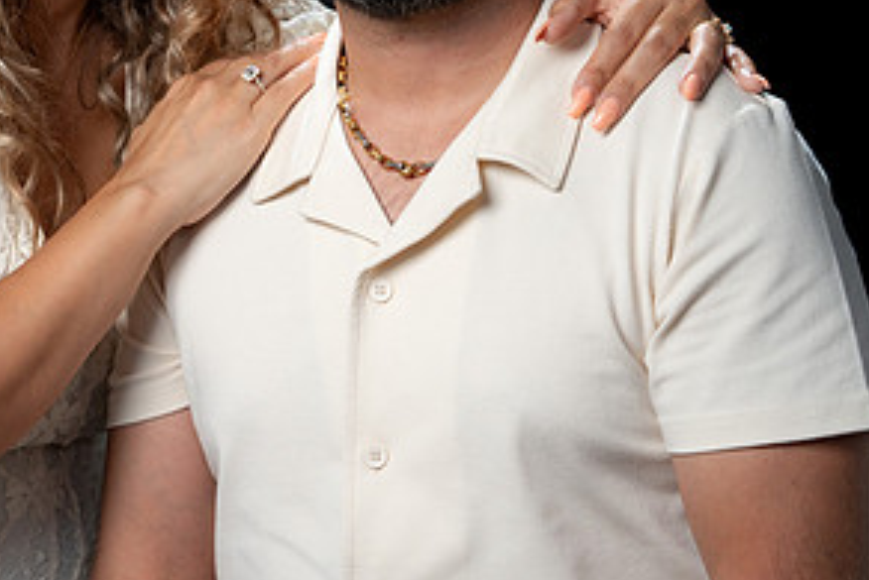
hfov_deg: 15.1
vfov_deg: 10.1
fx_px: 3260
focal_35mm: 135
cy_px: 37
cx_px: 202
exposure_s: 1/200
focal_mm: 68
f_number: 5.6
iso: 400
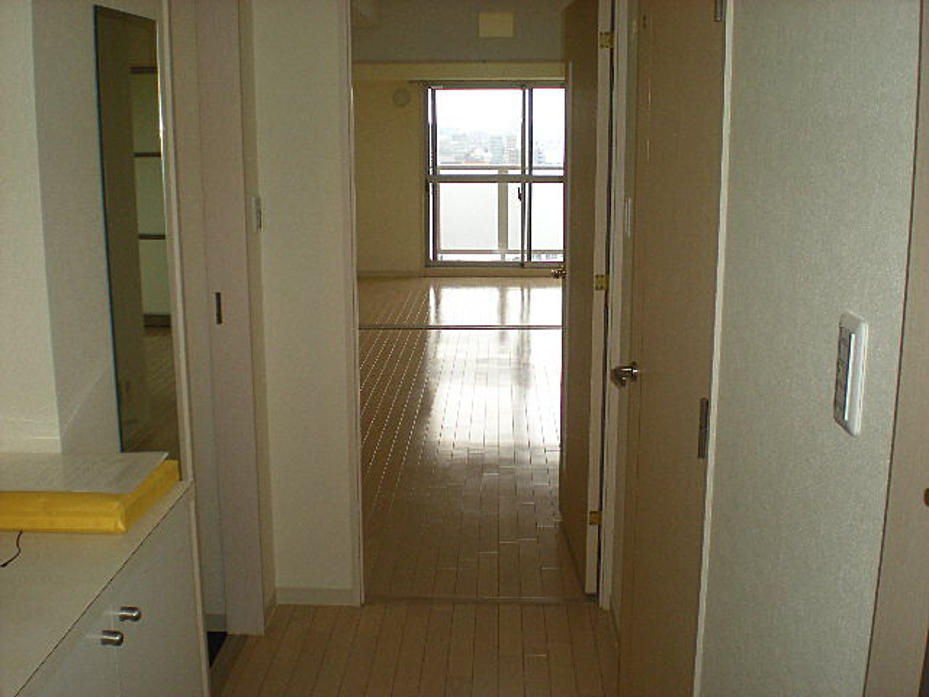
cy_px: 348
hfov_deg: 49.0
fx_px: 1020
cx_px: 464
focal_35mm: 38
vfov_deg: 37.7
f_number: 3.1
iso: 89
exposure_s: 1/197
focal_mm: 6.3
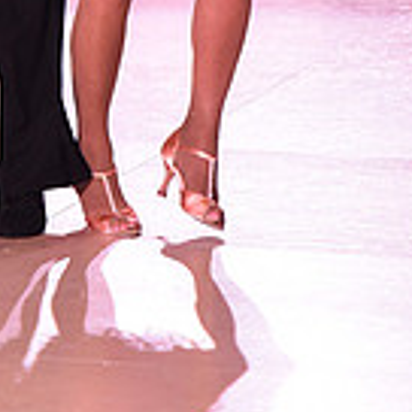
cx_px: 26
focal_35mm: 434
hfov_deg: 4.0
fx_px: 5844
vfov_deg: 4.0
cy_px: -270
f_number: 5
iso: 2500
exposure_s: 1/320
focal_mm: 120
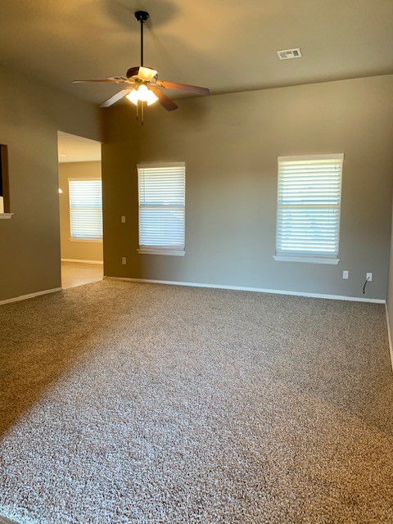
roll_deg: -0.9
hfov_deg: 53.1
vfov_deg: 67.3
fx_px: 394
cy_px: 262
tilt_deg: -5.3
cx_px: 196
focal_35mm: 26
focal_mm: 4.25
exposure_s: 1/60
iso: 160
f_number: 1.8
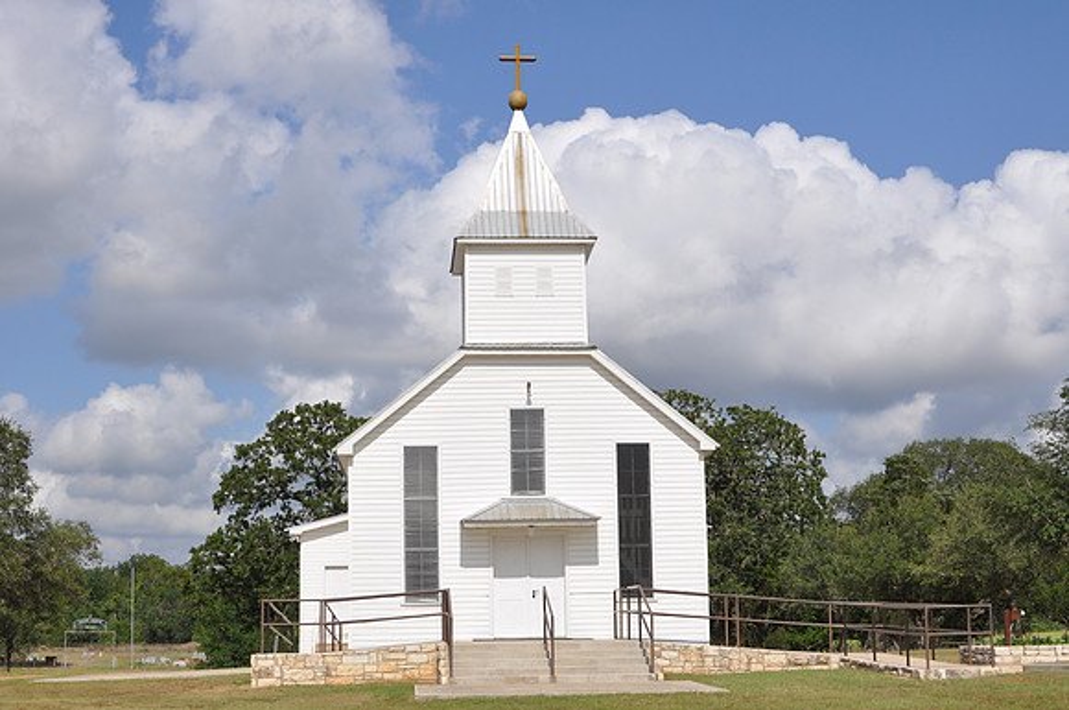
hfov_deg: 37.9
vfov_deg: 25.7
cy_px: 355
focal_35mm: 52
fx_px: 1557
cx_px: 534
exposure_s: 1/500
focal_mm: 35
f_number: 11
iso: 200
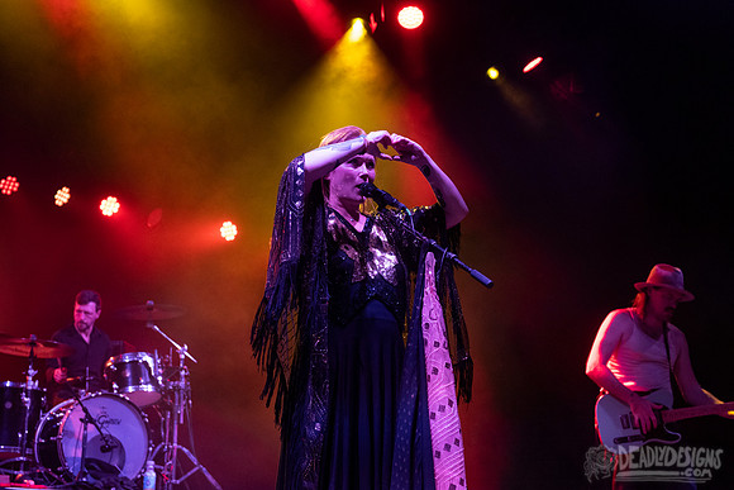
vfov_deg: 24.3
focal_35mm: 56
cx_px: 325
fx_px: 1137
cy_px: 238
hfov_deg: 35.7
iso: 2500
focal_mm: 50
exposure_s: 1/500
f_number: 3.5
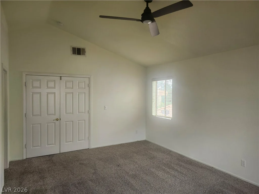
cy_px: 97
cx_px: 130
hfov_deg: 73.9
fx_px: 172
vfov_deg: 58.9
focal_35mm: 23
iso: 200
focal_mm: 5.54
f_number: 1.8
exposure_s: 1/120
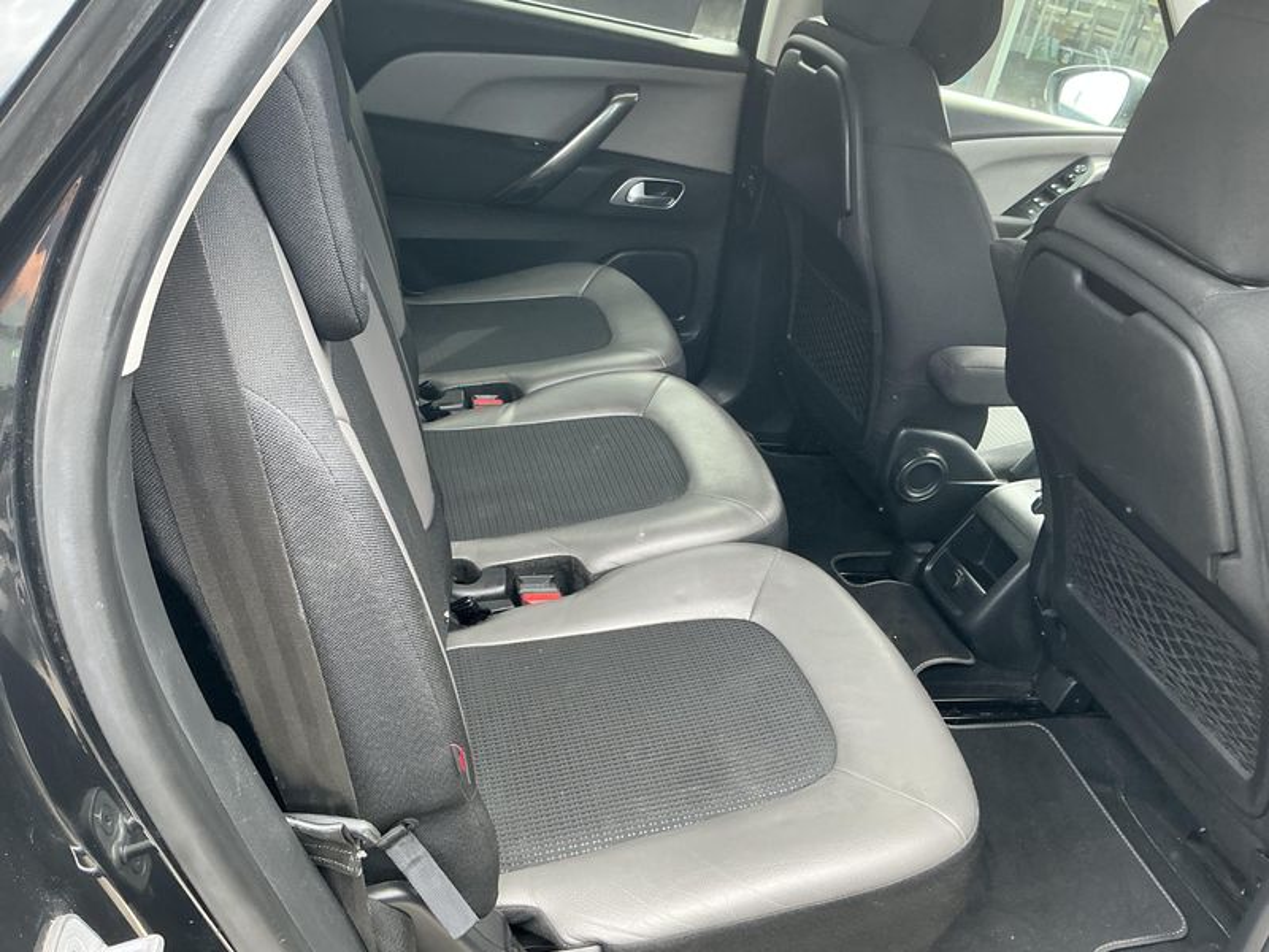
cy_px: 476
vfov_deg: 49.7
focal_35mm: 28
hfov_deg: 63.4
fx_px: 1026
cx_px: 634
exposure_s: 1/81
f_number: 1.8
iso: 64
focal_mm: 3
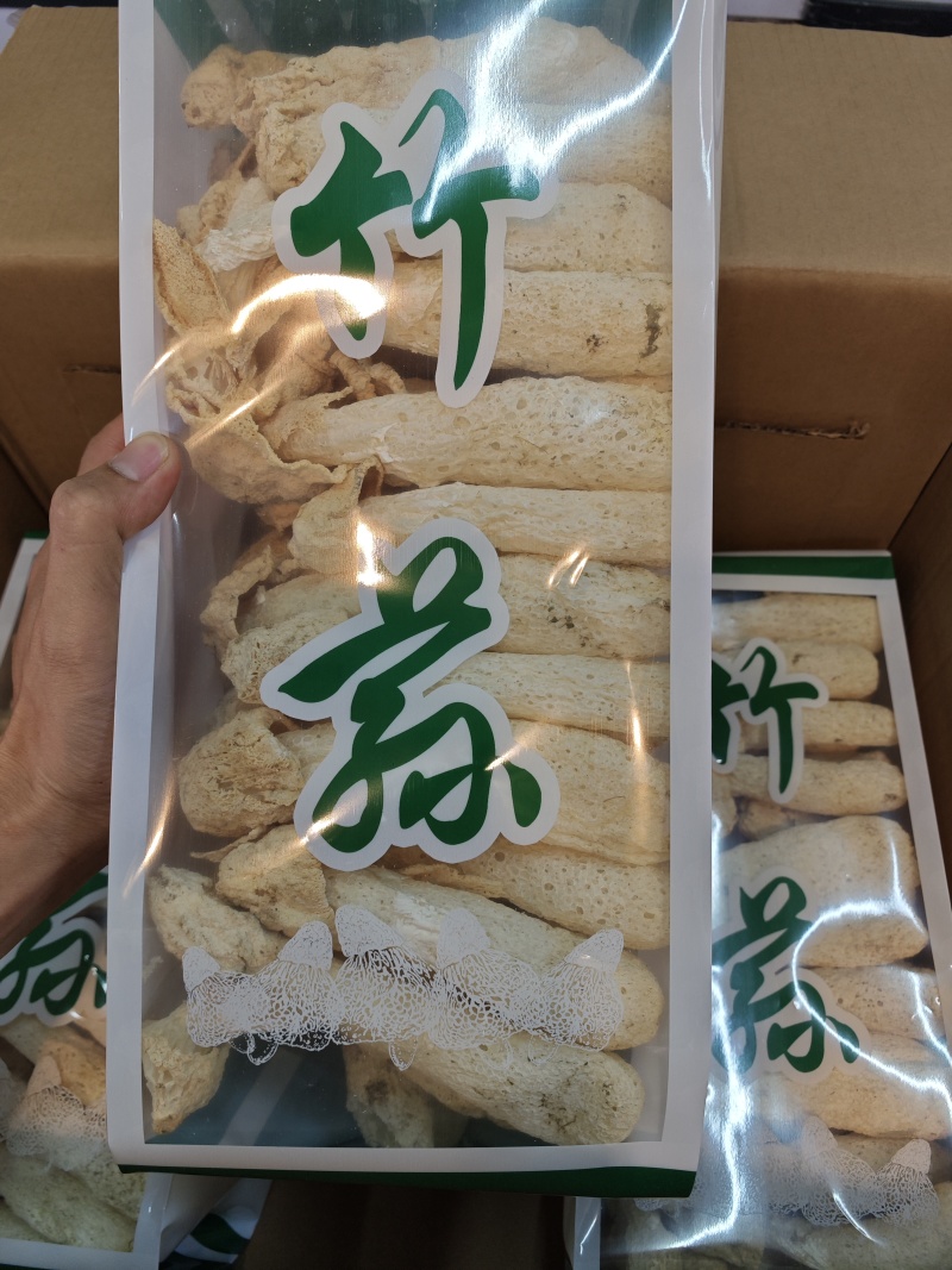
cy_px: 635
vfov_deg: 73.9
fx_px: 844
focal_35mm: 23
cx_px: 476
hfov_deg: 58.9
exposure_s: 1/50
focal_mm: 6.68
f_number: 2.8
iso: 160
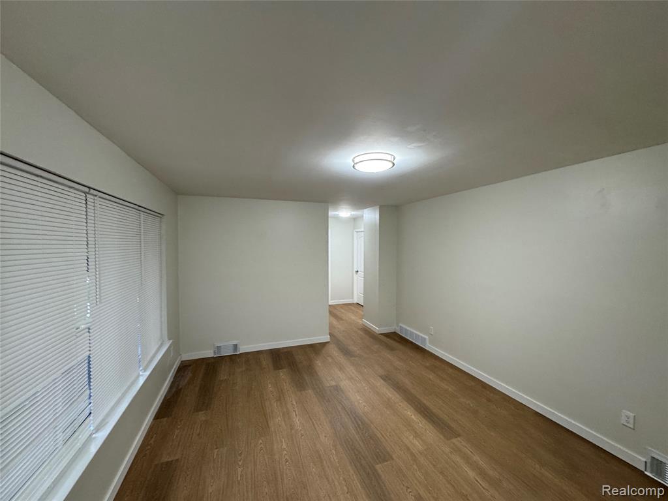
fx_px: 270
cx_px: 334
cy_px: 250
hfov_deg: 102.1
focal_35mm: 14
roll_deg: +1.4
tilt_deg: -3.3
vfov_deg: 85.7
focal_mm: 2.22
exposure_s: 1/60
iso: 250
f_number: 2.2
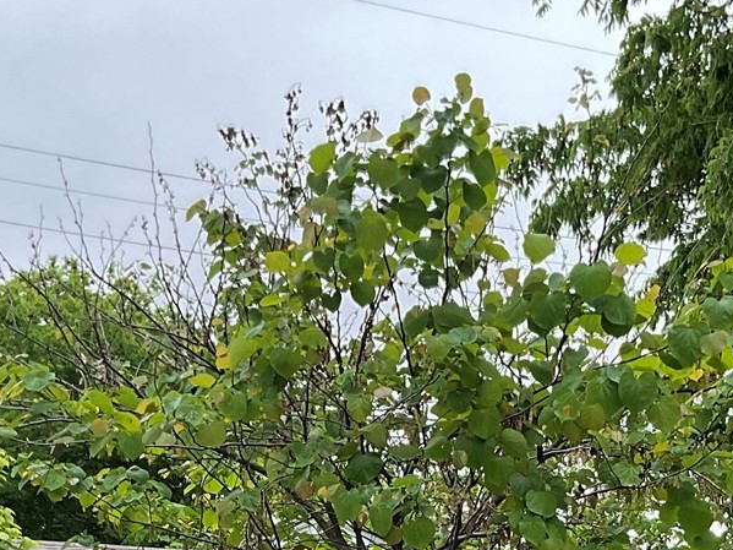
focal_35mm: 93
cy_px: 854
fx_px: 1969
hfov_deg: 21.0
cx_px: 505
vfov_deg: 14.7
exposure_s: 1/674
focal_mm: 3
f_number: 1.8
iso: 16
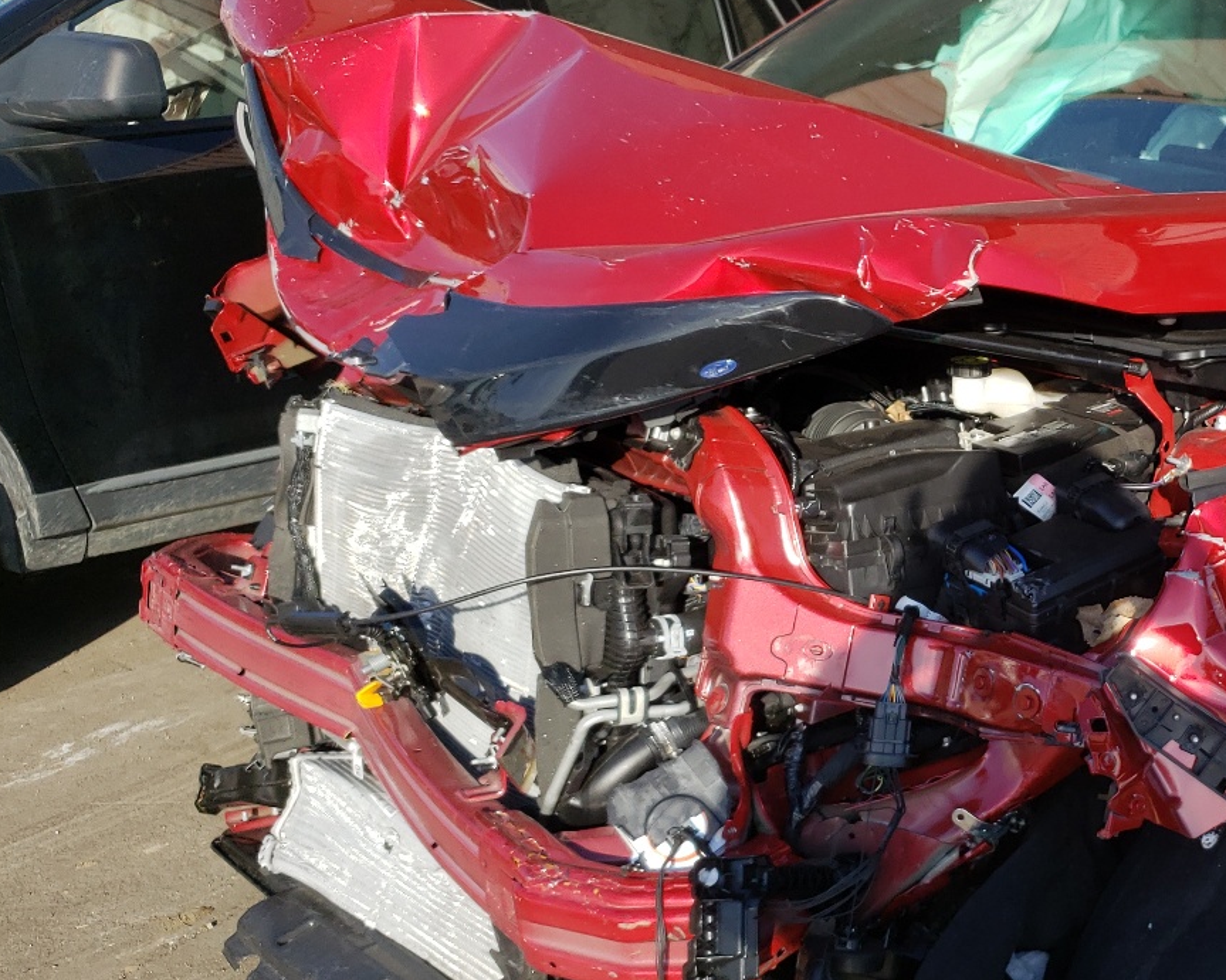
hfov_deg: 36.8
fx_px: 1705
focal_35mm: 47
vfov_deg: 32.1
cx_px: 1125
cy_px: 538
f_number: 1.5
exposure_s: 1/1667
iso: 50
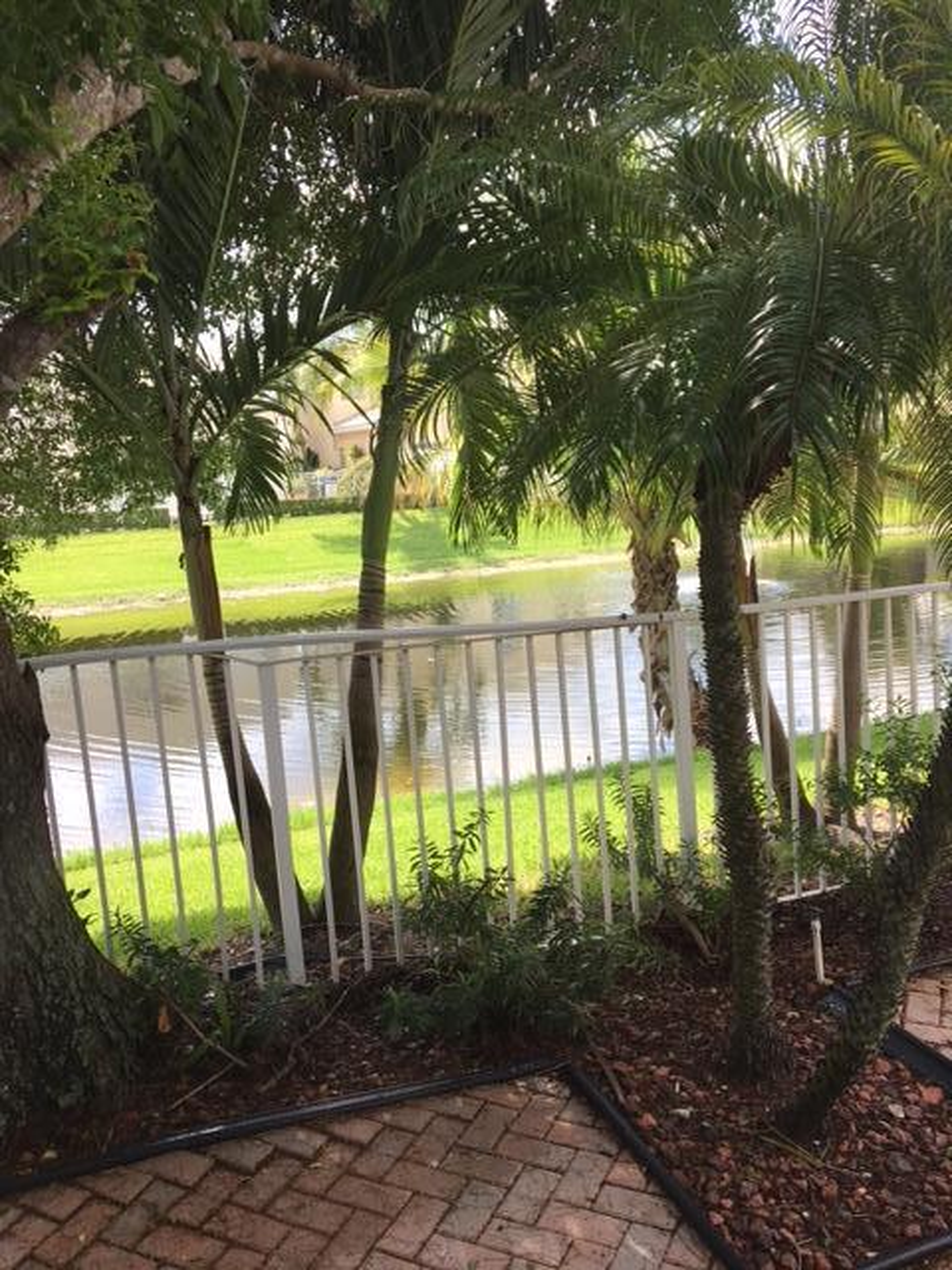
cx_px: 476
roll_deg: +2.4
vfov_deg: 61.7
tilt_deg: -9.1
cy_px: 635
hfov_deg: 48.2
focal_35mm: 29
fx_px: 1063
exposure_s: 1/358
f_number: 2.2
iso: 25
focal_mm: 4.15
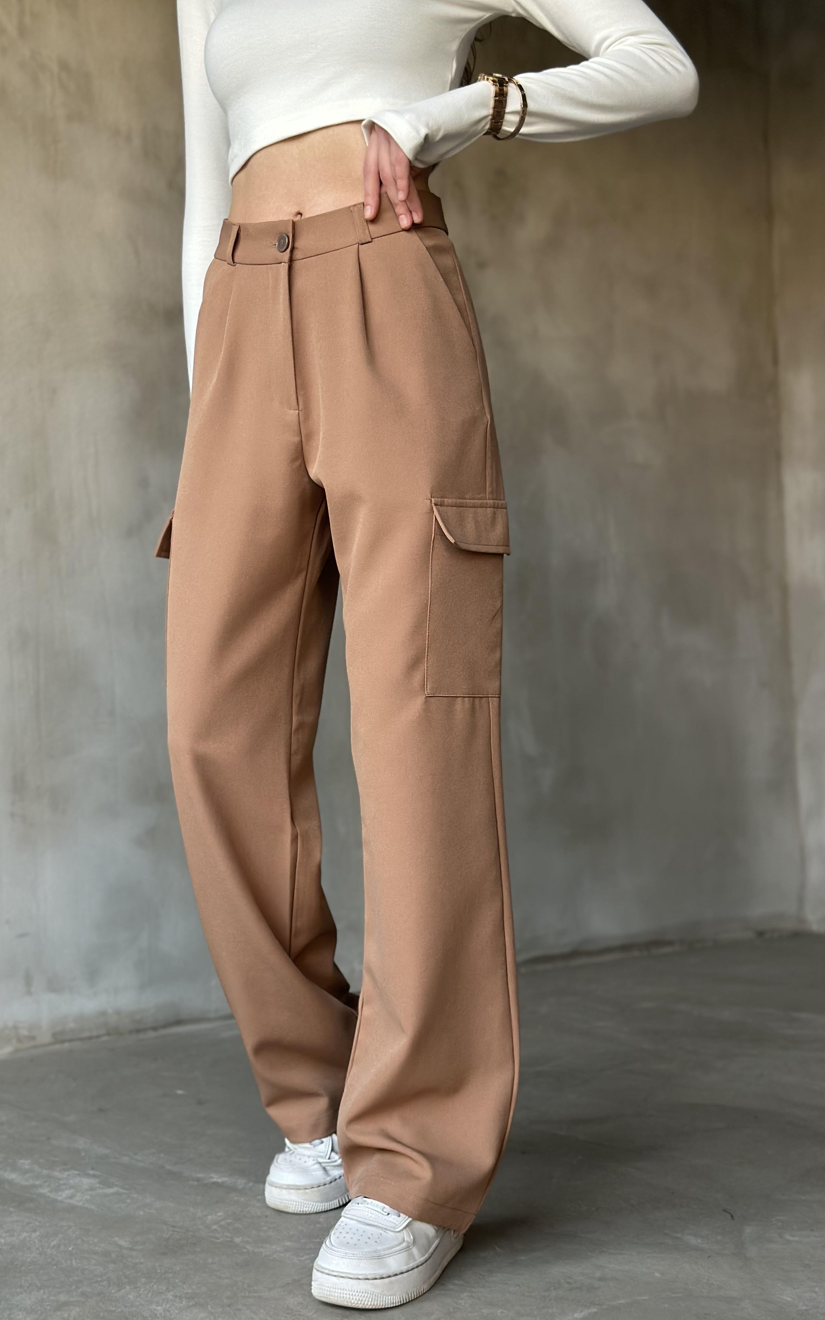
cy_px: 661
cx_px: 338
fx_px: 1835
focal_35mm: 51
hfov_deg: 25.3
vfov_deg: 39.6
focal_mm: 6.86
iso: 200
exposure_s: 1/60
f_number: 1.78
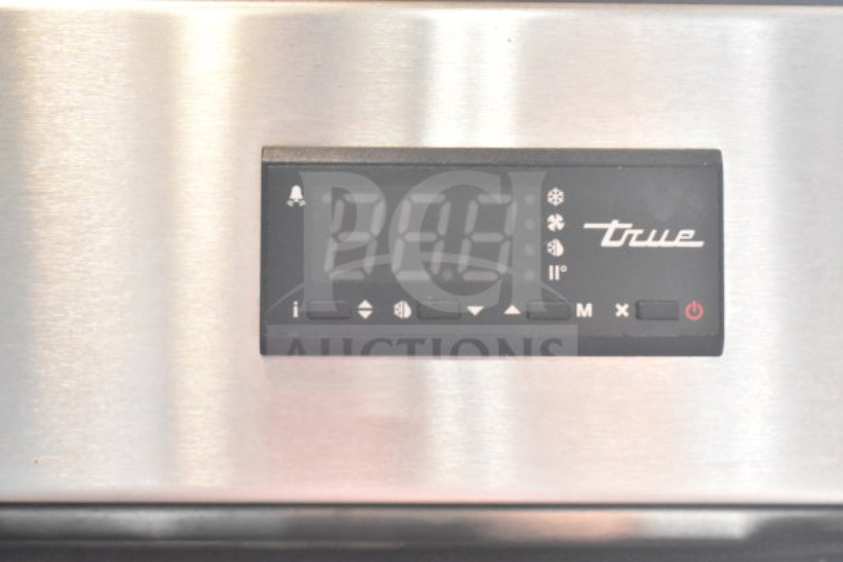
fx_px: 1405
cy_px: 281
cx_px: 422
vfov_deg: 22.6
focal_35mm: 60
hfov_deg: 33.4
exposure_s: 1/200
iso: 6400
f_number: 7.1
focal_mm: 40
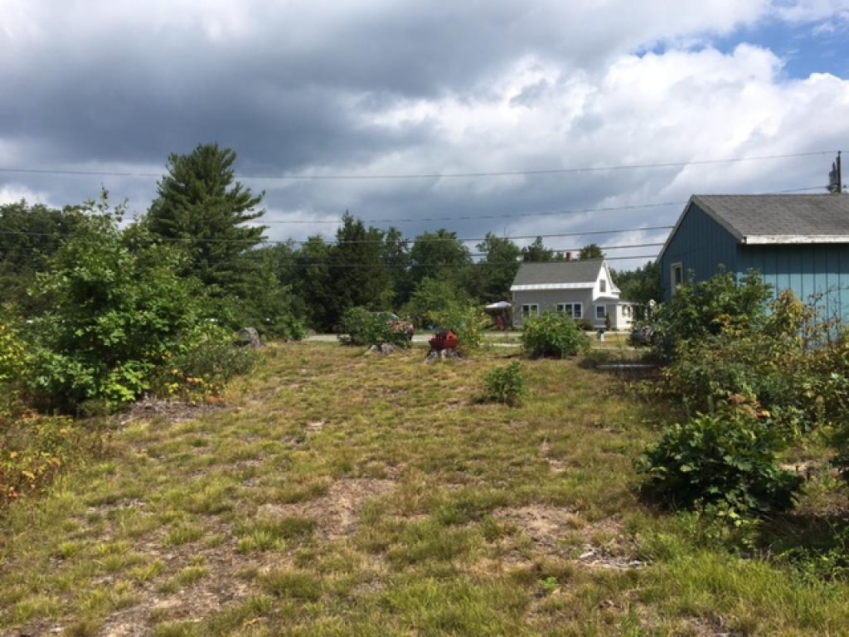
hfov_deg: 61.7
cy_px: 318
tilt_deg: +1.1
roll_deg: +0.7
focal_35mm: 29
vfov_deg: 48.2
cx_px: 424
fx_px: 711
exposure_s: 1/2198
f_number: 2.2
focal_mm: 4.15
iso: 25
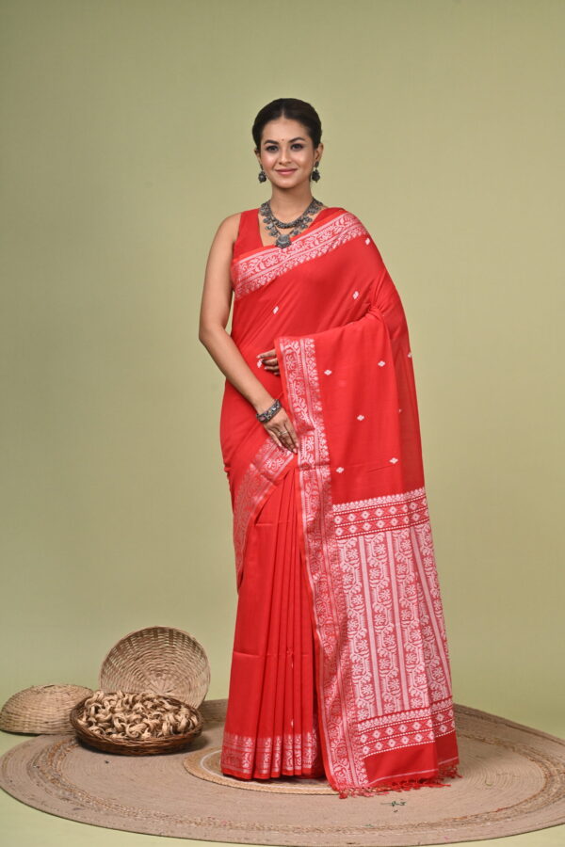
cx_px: 282
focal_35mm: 85
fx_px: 2001
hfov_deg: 16.1
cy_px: 424
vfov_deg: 23.9
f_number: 8
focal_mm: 85
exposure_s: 1/160
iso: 400
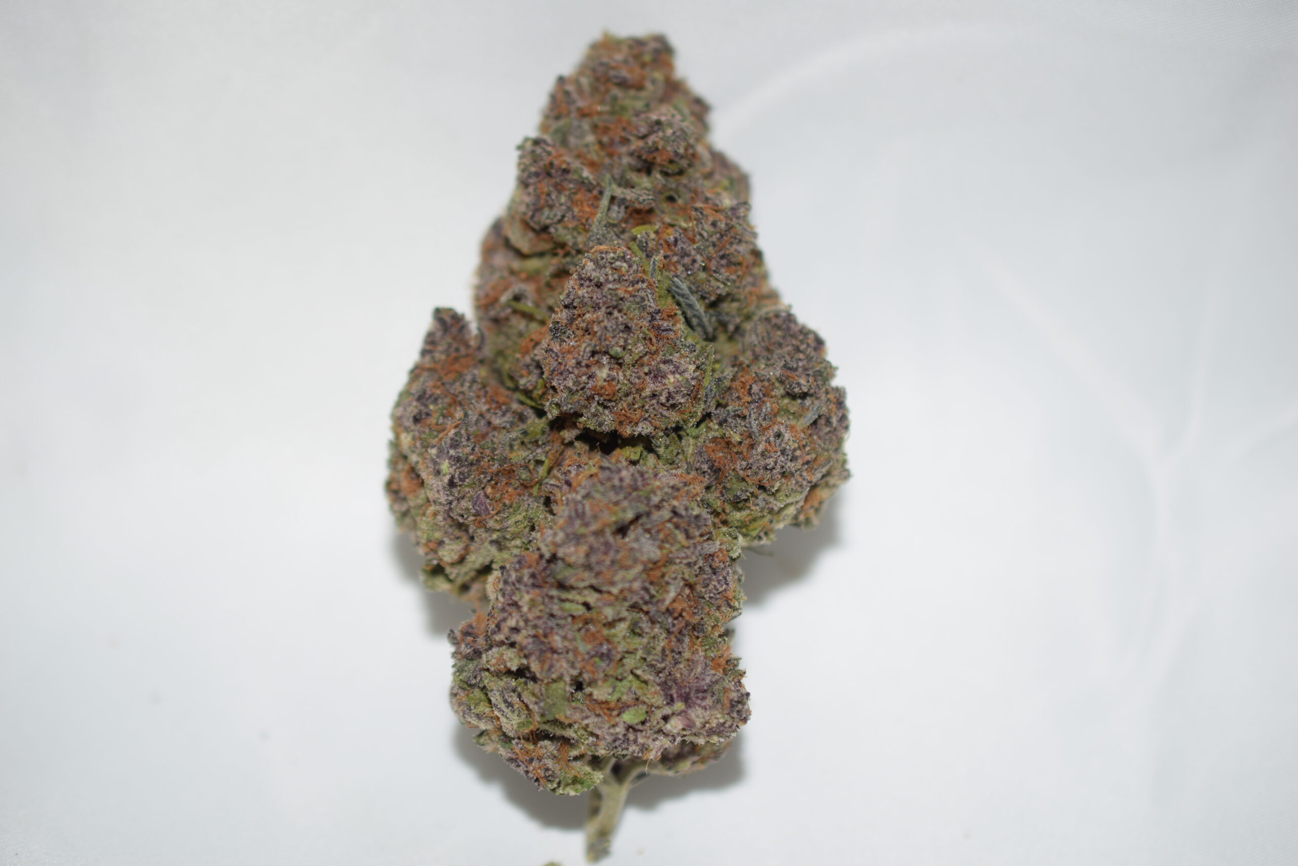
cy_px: 433
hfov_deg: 33.4
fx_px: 2163
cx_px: 649
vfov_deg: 22.6
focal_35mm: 60
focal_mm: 40
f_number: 3
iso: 100
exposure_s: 1/60
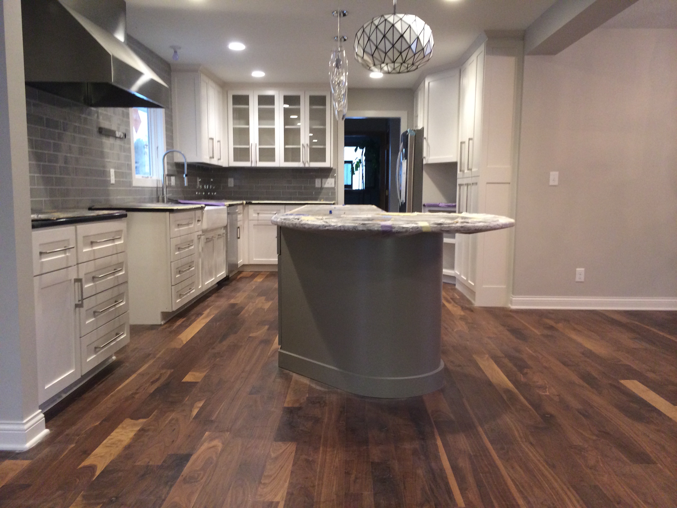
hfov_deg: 60.0
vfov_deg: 46.8
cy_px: 254
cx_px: 338
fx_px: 587
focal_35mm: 30
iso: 200
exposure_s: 1/30
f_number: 2.2
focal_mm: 4.12
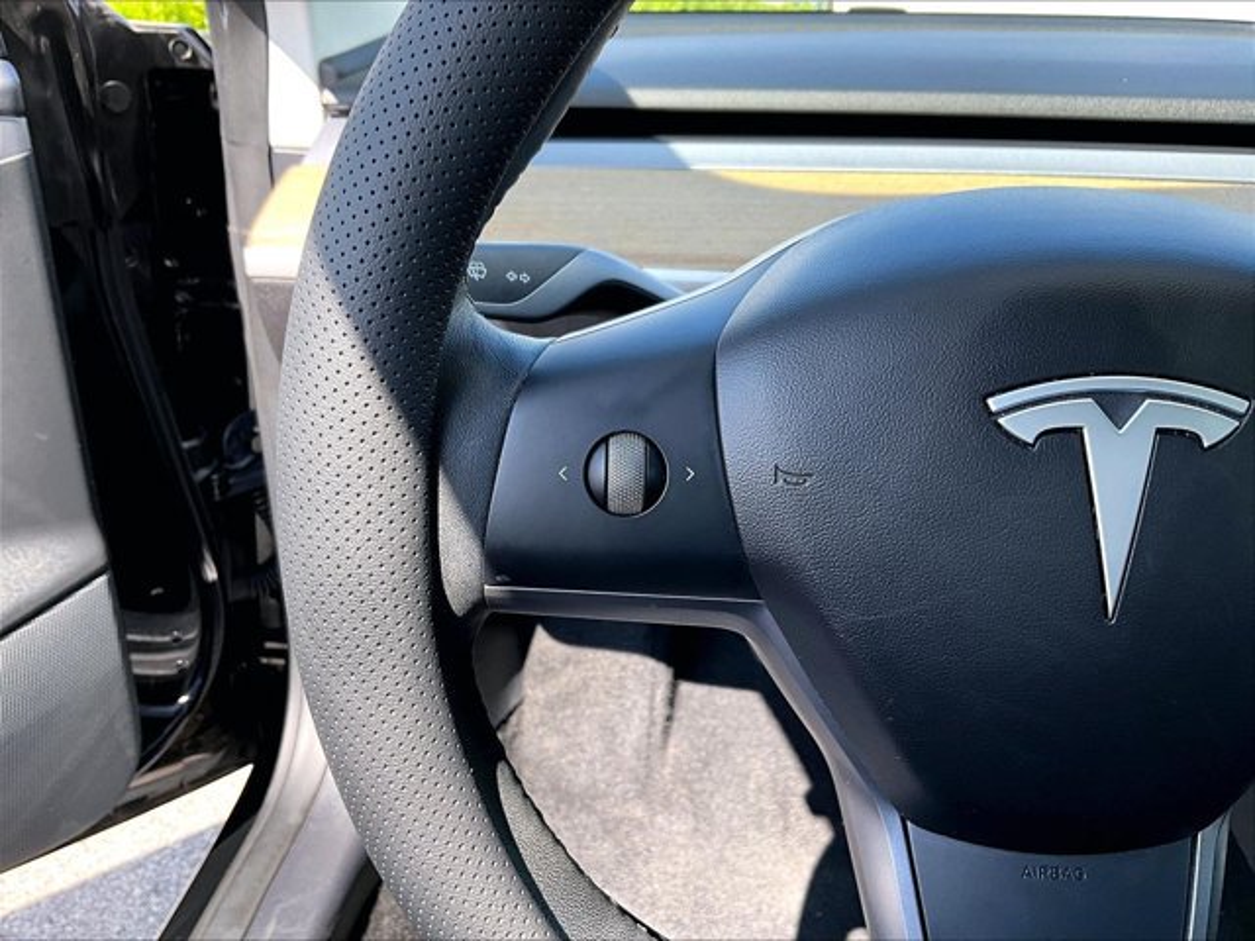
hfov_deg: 61.7
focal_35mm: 29
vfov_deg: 48.2
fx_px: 1051
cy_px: 470
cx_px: 628
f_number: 1.8
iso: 20
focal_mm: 3
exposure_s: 1/122
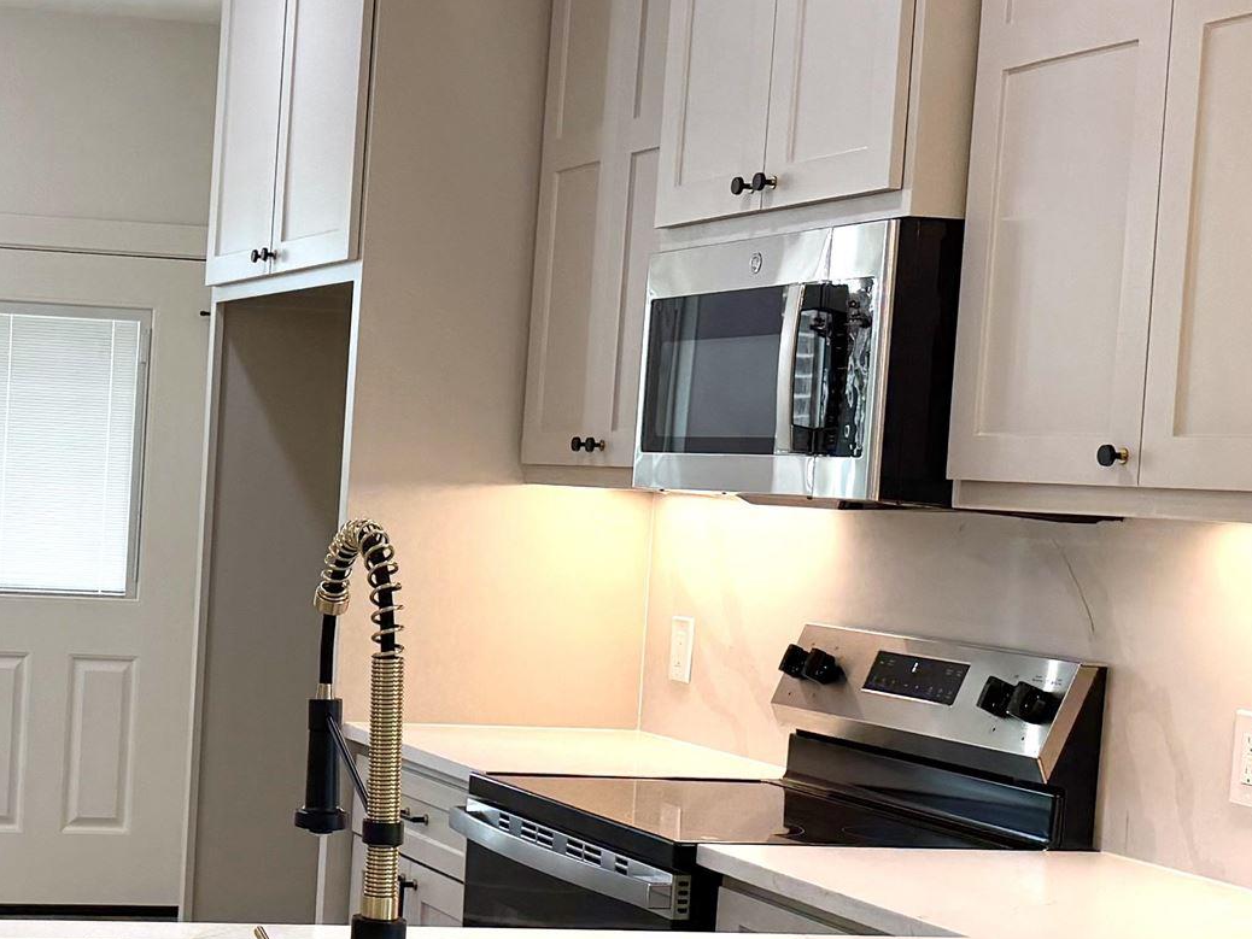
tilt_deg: -4.4
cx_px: -23
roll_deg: -2.8
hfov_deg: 25.9
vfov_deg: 20.7
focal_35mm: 71
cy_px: 597
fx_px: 2569
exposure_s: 1/180
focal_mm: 6.76
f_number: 1.78
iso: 100
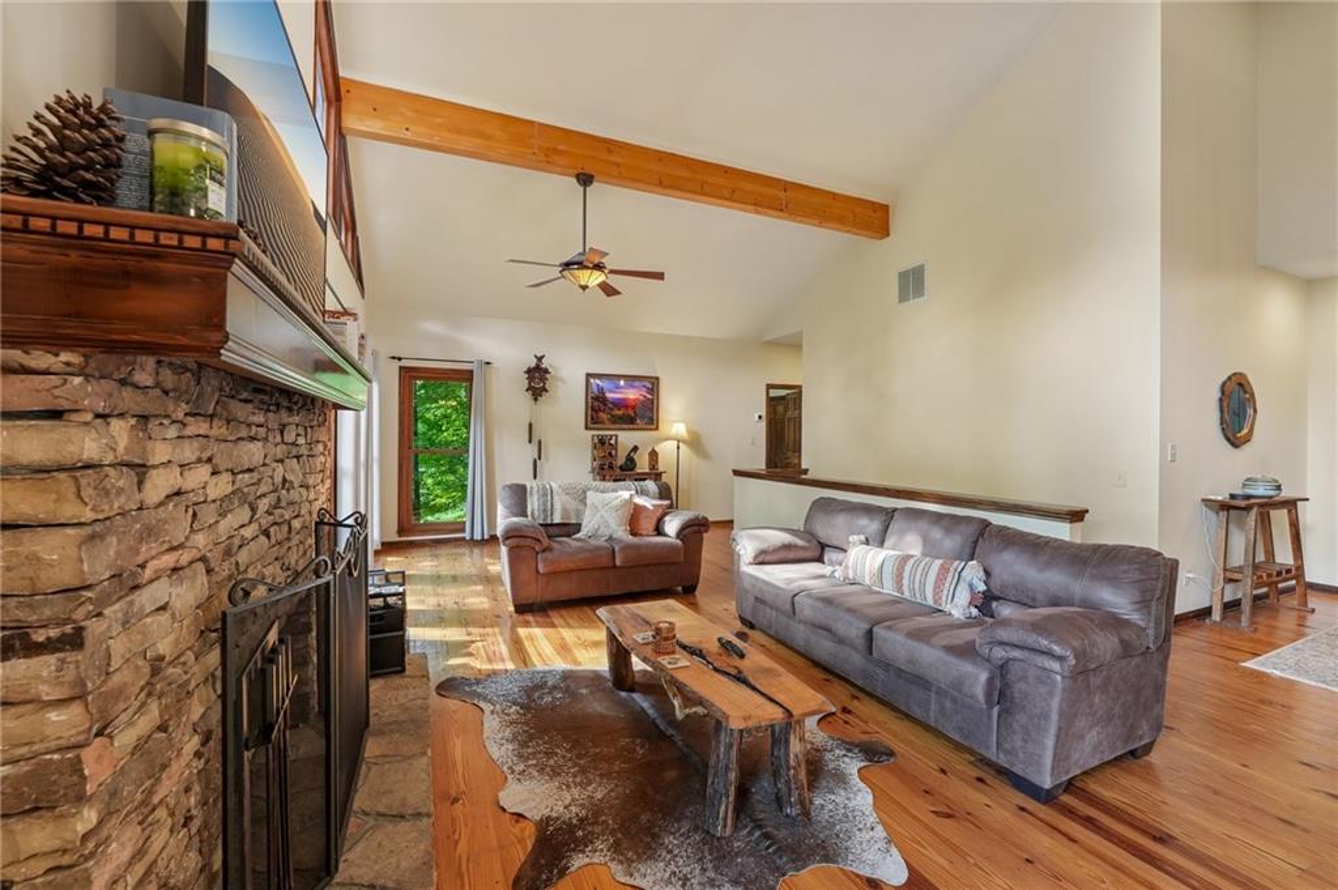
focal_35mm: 14
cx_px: 669
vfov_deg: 81.1
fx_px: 520
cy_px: 445
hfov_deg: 104.3
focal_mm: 14
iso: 320
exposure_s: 1/8
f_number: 8
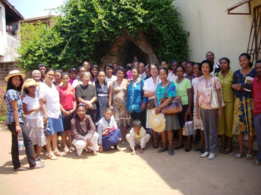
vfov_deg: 38.7
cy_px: 98
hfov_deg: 50.1
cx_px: 130
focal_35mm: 37
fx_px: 279
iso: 100
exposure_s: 1/160
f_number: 5.6
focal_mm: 6.2
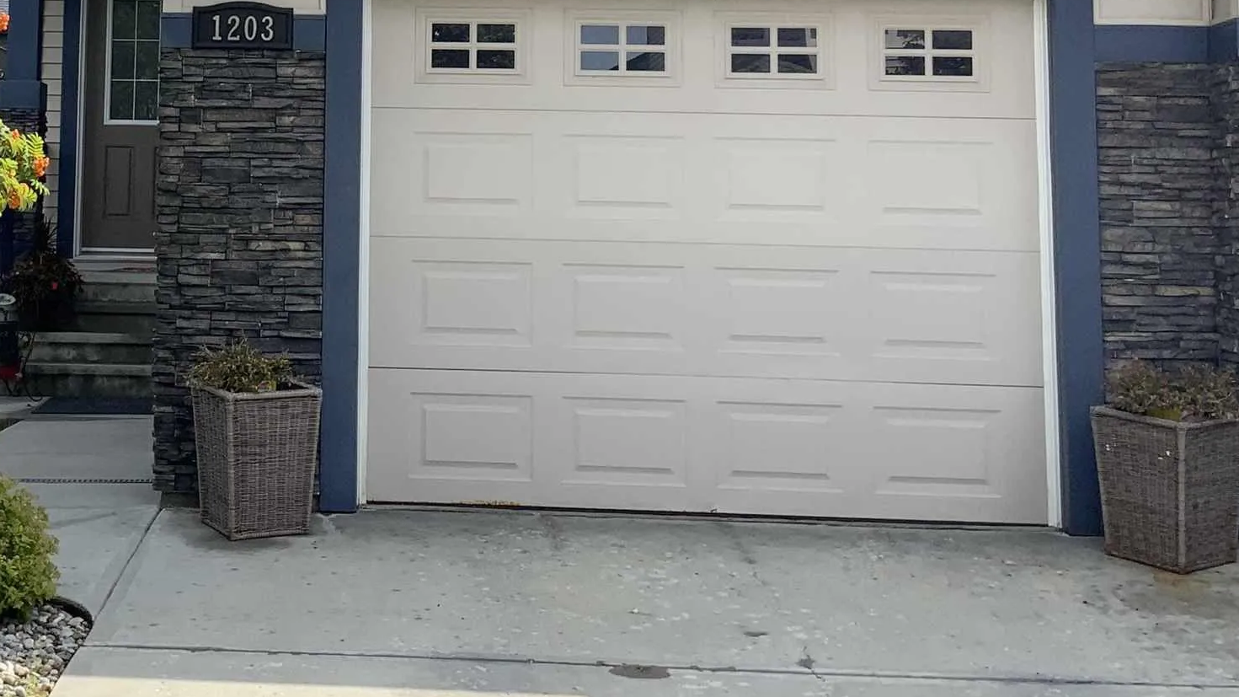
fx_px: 2168
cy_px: 28
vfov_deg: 17.9
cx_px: 296
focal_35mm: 66
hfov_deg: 31.3
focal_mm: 3
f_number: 1.8
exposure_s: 1/1121
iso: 16
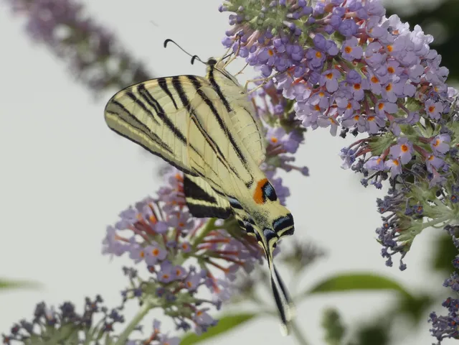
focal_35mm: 189
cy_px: 172
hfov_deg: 10.5
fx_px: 2506
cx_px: 230
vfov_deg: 7.9
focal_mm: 33.9
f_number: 5.5
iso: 80
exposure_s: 1/160
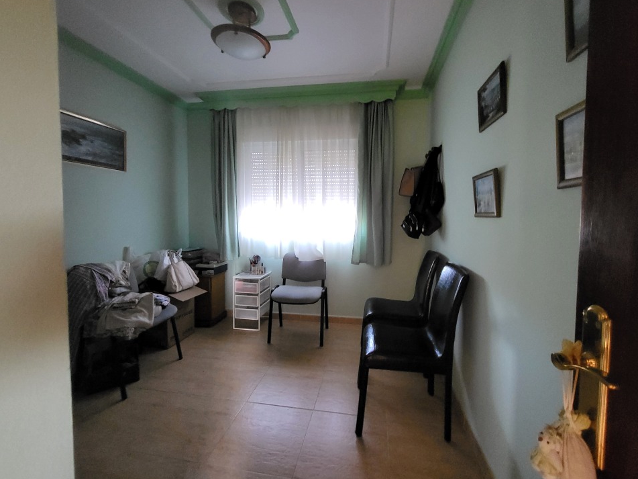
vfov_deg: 85.6
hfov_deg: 102.0
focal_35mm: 14
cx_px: 332
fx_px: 258
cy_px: 227
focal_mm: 1.74
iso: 800
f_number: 2.2
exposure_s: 1/25
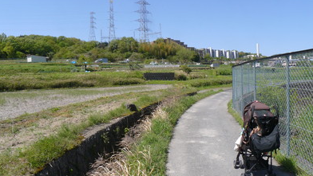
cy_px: 85
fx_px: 332
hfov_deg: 50.5
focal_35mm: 40
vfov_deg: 29.7
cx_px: 156
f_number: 5.6
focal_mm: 6
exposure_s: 1/400
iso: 100
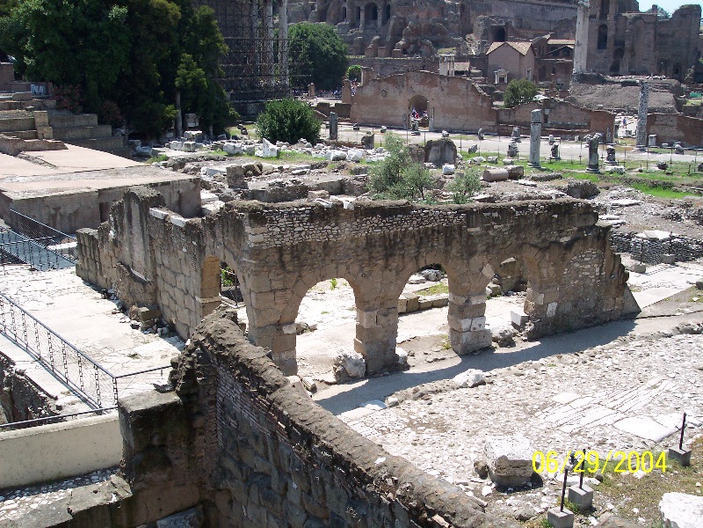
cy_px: 264
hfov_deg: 49.0
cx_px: 352
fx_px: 772
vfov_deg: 37.7
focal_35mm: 38
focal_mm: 8
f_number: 4.8
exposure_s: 1/500
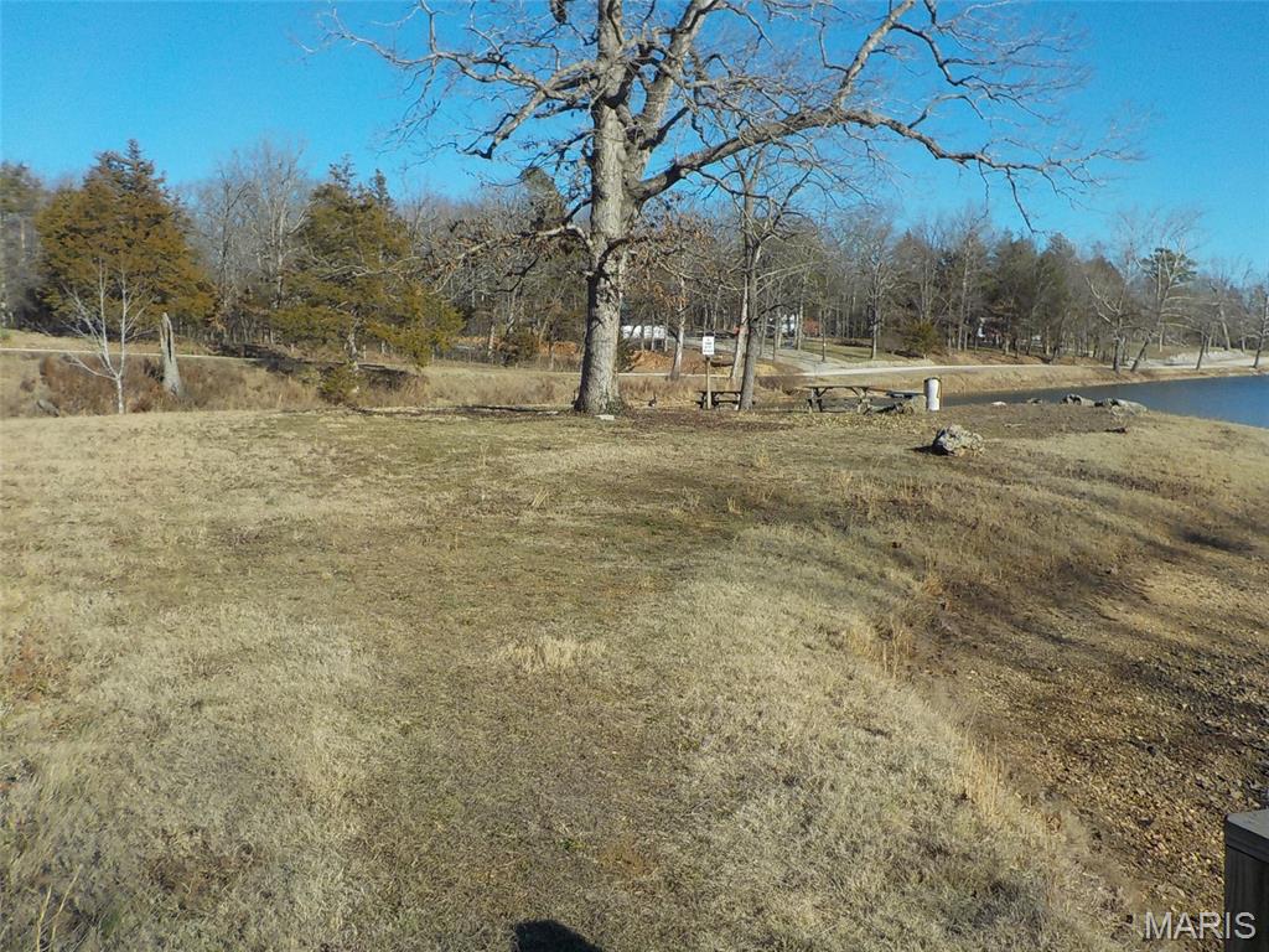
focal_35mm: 30
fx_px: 1100
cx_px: 634
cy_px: 476
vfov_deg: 46.8
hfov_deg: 60.0
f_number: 3.3
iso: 125
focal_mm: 4.1
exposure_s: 1/1250
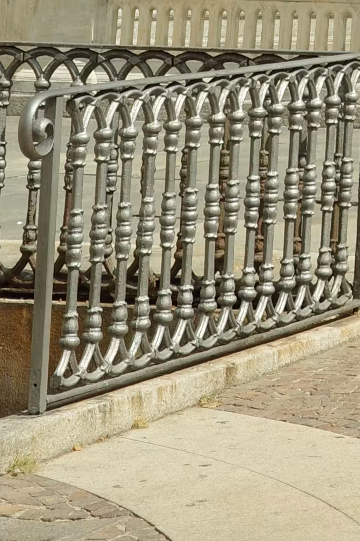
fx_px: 3256
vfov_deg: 8.6
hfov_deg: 6.0
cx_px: 944
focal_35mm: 217
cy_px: -793
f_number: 5.6
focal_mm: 26
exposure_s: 1/640
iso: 200
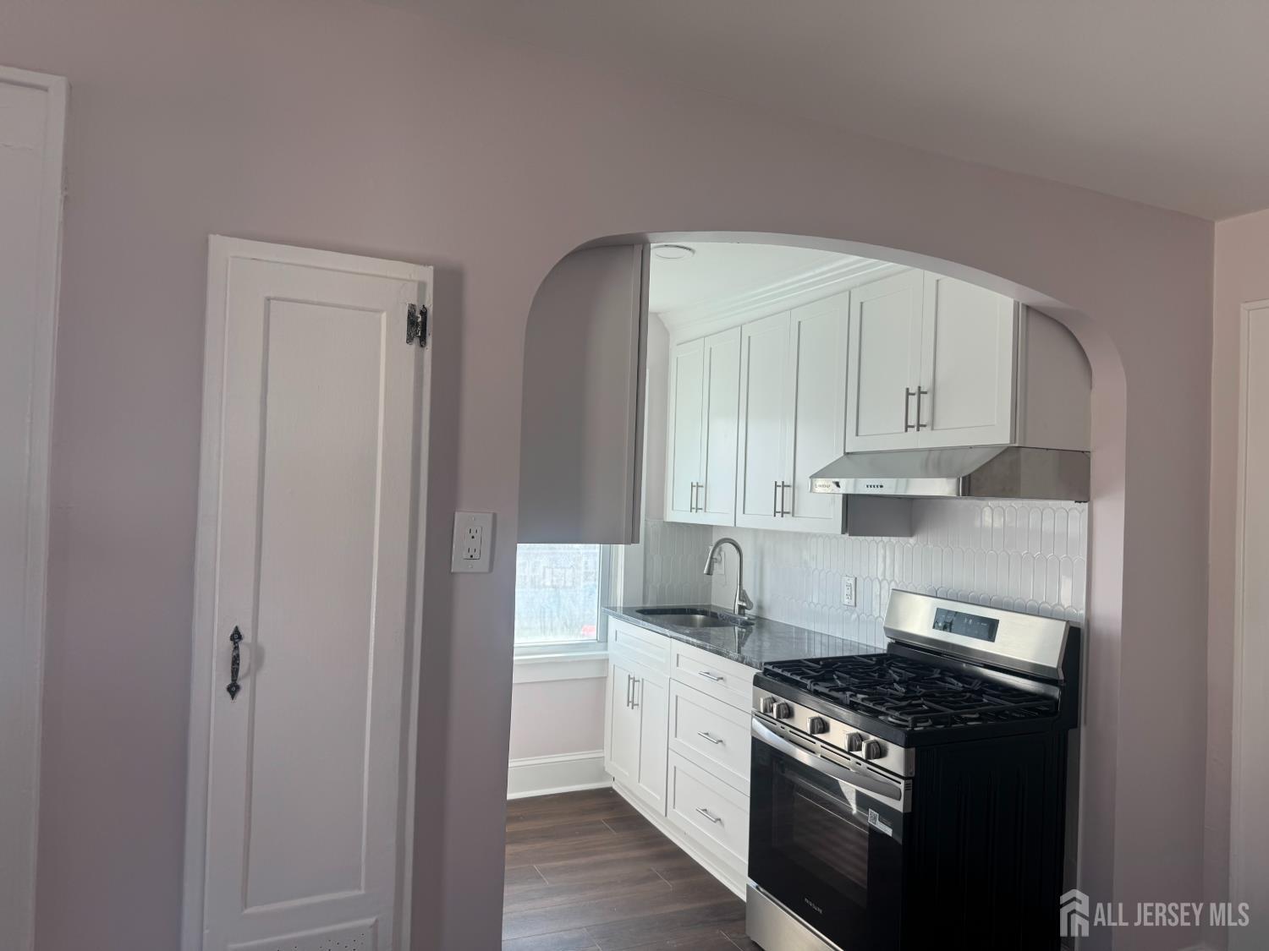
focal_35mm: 24
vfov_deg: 56.8
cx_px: 634
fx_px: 880
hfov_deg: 71.6
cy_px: 476
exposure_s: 1/143
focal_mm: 6.76
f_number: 1.78
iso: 64
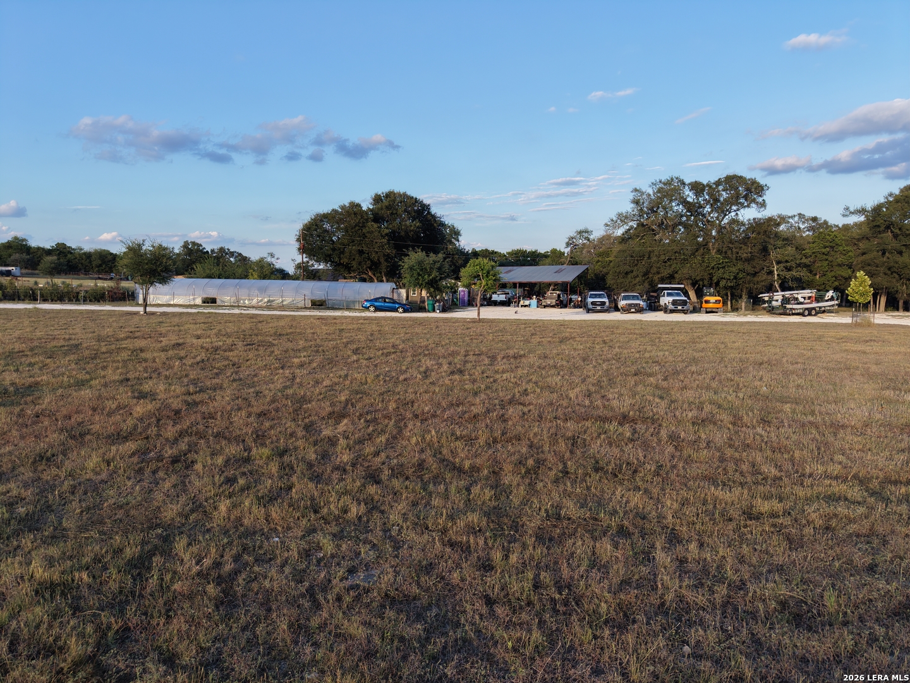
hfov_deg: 71.6
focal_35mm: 24
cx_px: 455
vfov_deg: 56.8
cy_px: 342
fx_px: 631
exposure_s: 1/1600
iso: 300
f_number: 1.8
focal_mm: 8.67
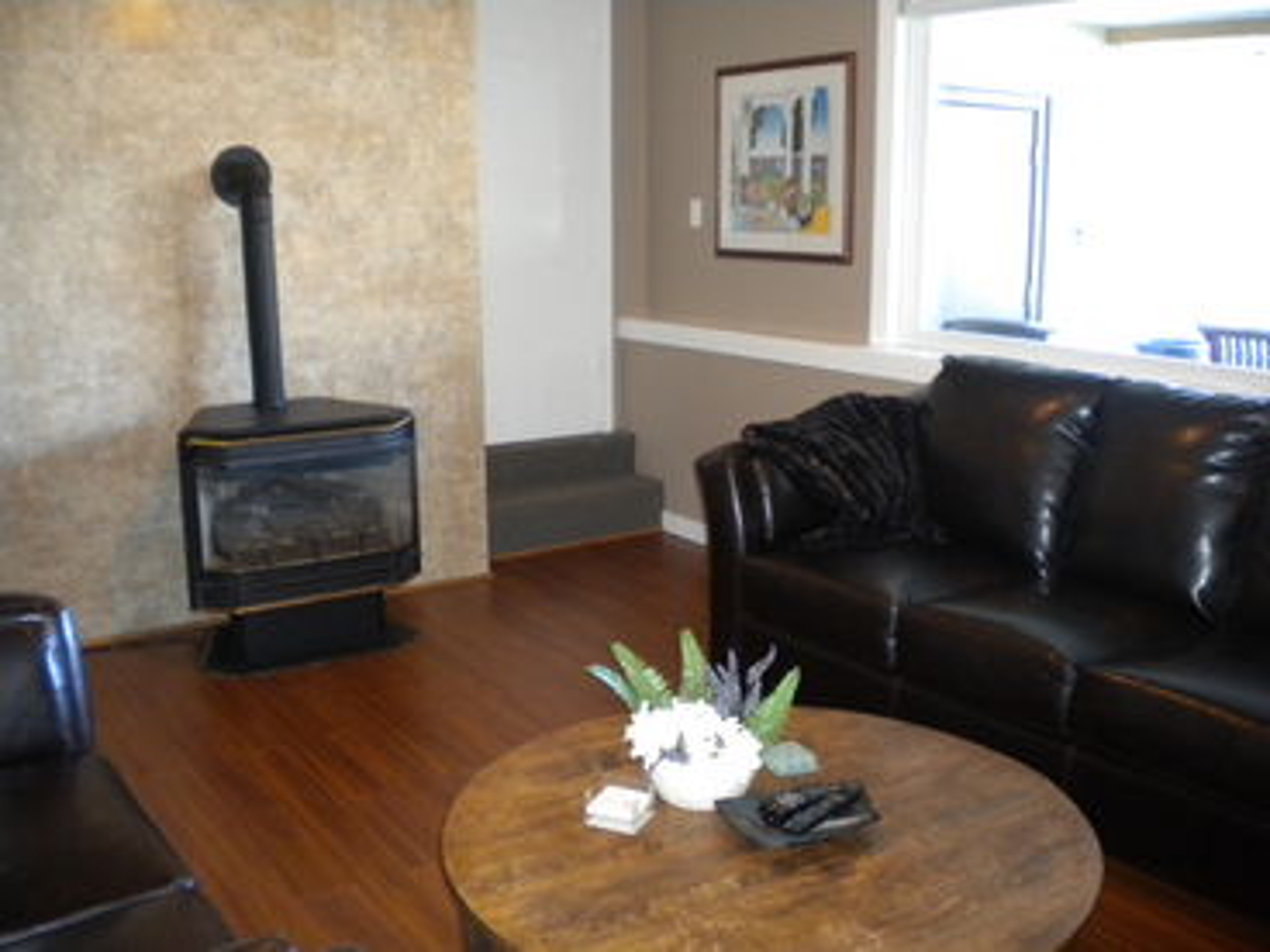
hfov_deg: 52.6
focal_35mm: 35
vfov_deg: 40.7
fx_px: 1284
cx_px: 635
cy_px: 476
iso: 400
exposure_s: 1/30
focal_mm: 6.3
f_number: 3.1
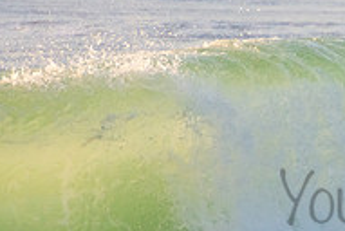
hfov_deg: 1.1
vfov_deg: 0.7
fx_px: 18073
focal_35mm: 1883
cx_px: 466
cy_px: 181
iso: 720
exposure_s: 1/1250
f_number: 5.6
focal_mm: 400
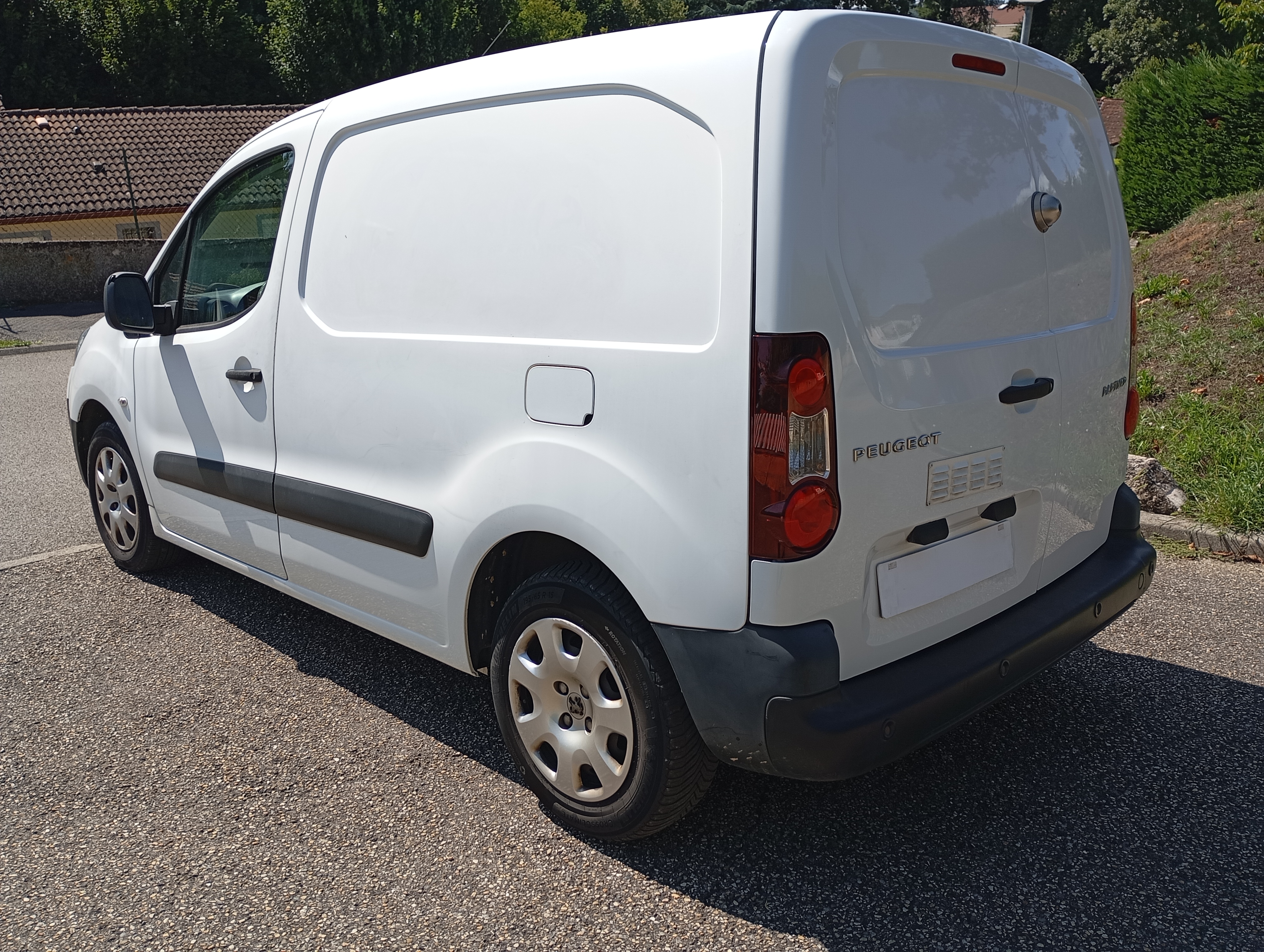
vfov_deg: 49.9
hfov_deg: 63.4
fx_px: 1024
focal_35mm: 28
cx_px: 632
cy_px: 476
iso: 100
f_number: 1.8
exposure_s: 1/625
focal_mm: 4.27
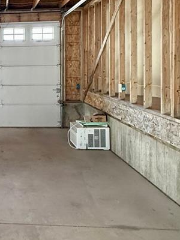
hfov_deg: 30.3
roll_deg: +0.0
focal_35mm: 42
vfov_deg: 43.8
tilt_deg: -1.0
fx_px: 291
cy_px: 70
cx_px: -23
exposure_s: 1/120
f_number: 2.2
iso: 400
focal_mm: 2.22
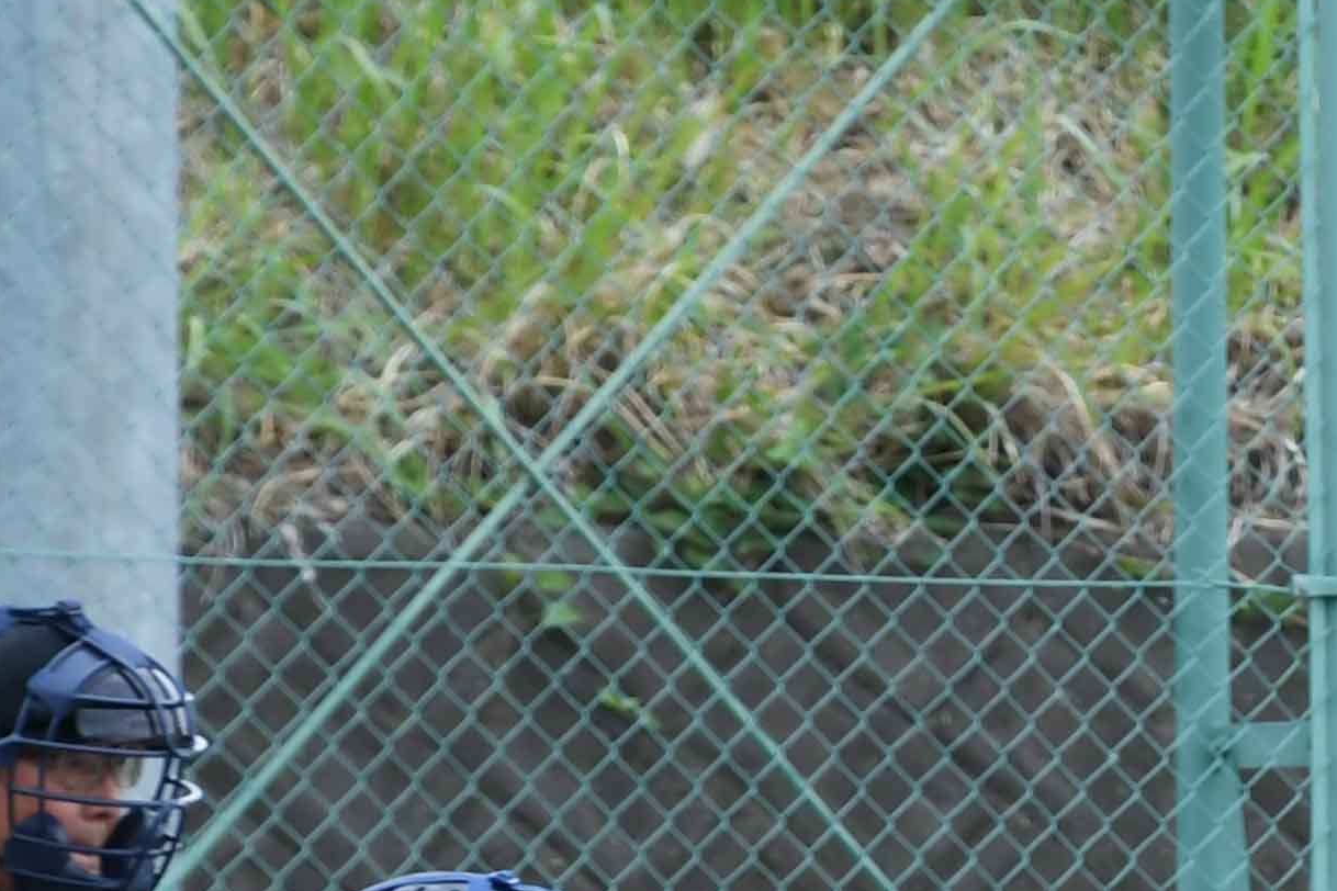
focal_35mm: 718
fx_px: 26664
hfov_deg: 2.9
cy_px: 1115
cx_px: 2824
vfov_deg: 1.9
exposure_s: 1/500
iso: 400
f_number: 7.1
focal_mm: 105
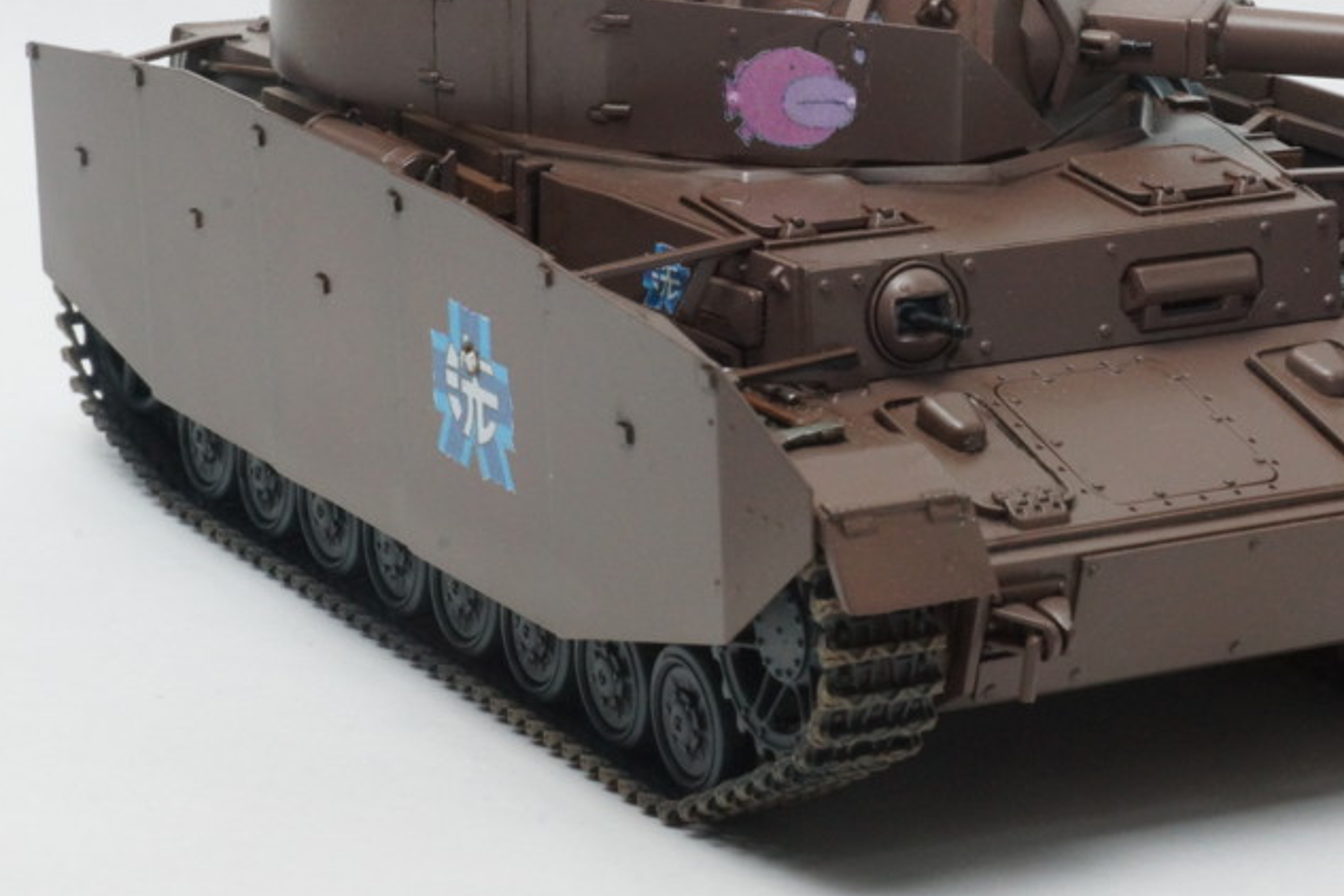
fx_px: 6637
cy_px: 303
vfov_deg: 7.7
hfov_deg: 11.5
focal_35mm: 178
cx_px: 1017
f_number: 25
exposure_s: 1/80
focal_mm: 75
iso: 800
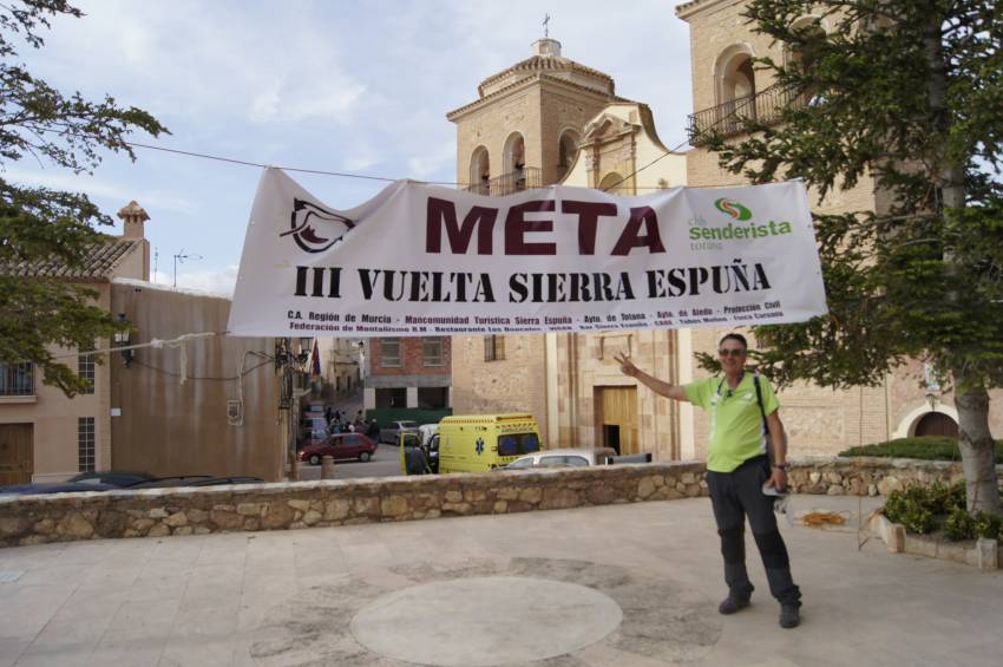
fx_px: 752
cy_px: 334
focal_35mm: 27
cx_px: 502
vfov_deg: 47.8
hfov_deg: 67.4
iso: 200
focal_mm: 18
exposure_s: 1/1000
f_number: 4.5
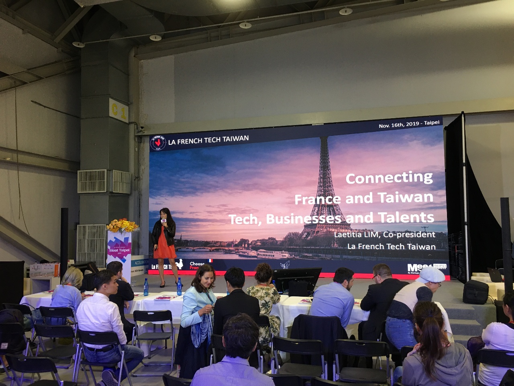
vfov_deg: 48.2
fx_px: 431
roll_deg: +1.1
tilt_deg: +4.5
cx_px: 257
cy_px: 193
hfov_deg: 61.7
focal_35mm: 29
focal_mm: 4.15
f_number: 2.2
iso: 40
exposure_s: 1/30
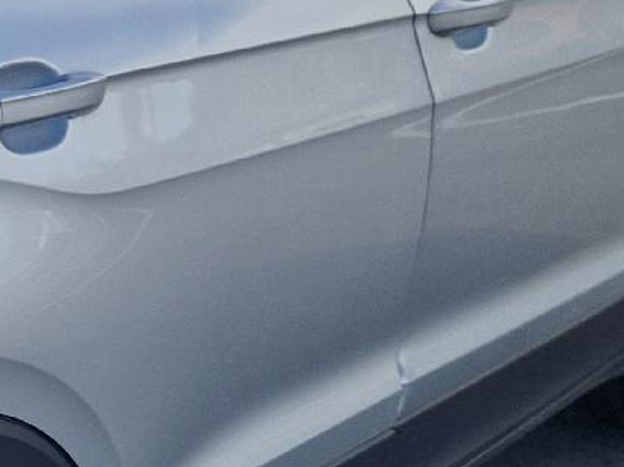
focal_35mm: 101
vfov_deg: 14.6
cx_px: -318
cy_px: 370
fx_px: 1820
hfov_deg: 17.5
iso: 50
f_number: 1.8
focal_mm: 5.4
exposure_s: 1/769
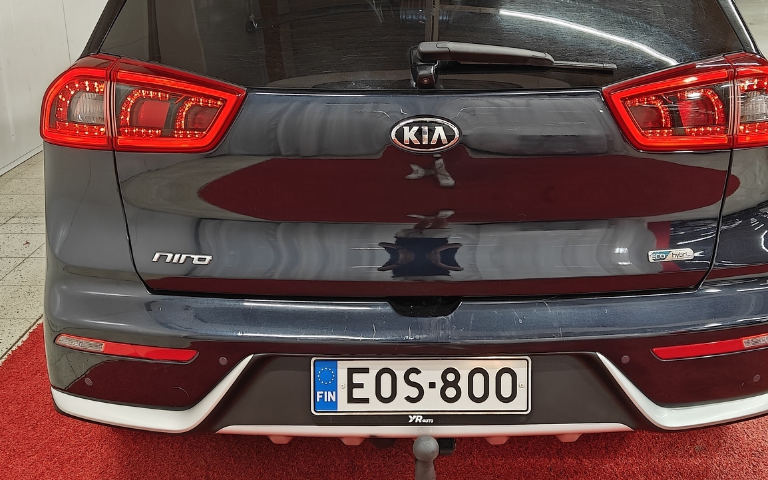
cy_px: 201
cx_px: 415
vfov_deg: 31.2
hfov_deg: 48.2
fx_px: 858
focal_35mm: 41
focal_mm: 5.59
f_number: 1.8
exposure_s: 1/50
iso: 100
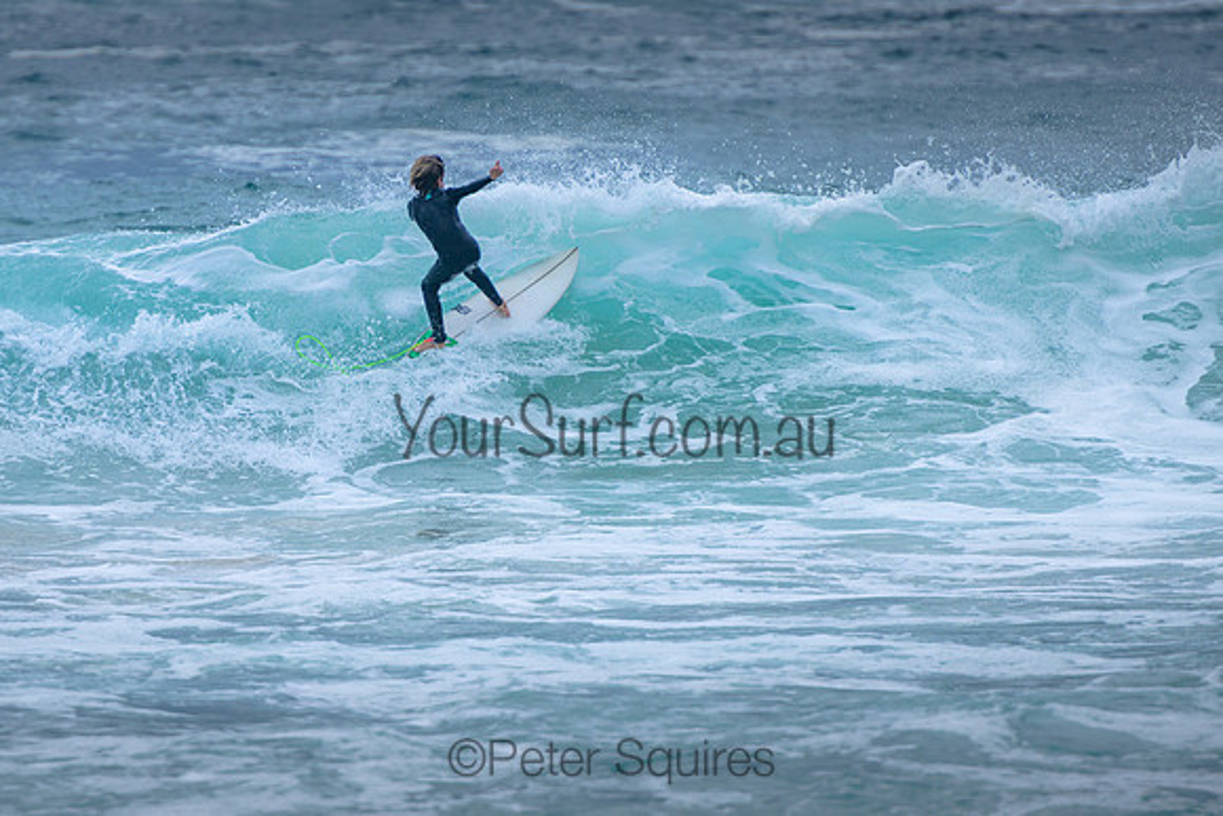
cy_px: 362
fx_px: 18693
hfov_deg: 3.7
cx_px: 524
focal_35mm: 550
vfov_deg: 2.5
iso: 250
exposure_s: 1/2000
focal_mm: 400
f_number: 5.6
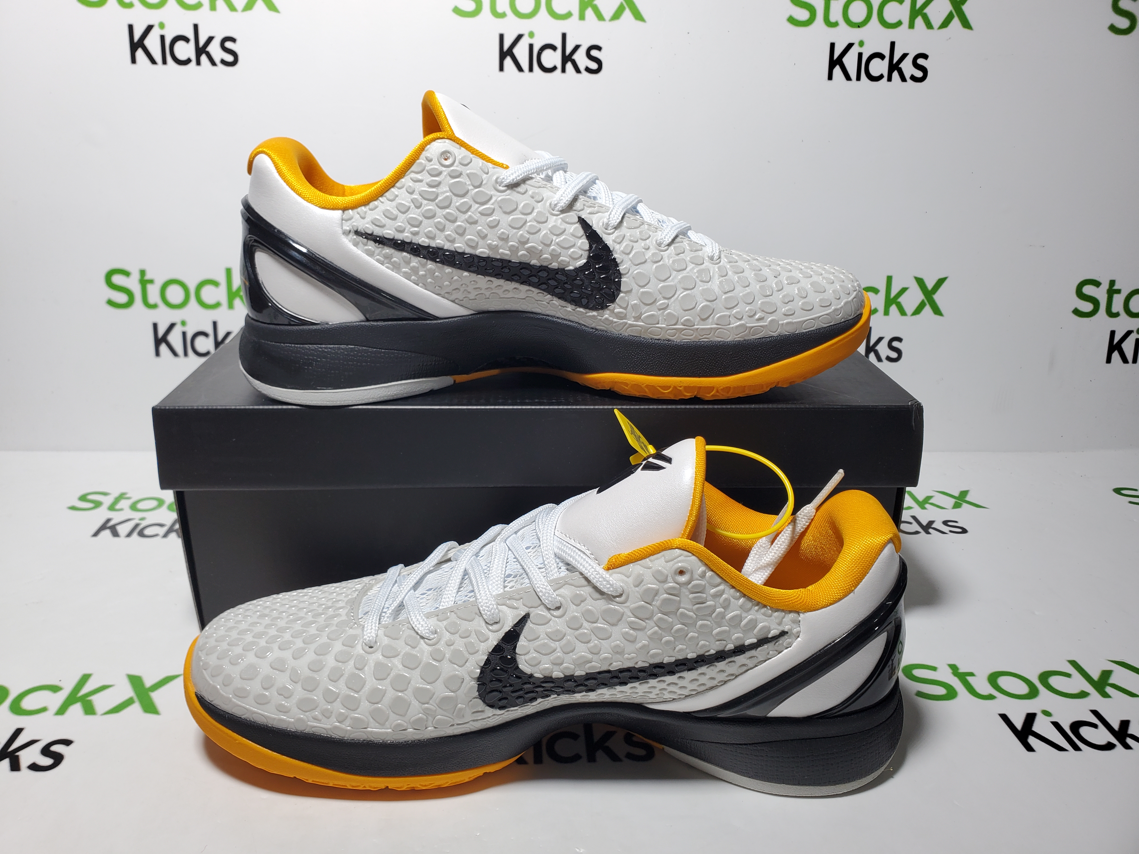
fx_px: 856
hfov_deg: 67.3
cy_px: 427
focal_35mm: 26
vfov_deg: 53.1
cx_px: 570
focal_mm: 4.3
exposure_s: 1/181
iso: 50
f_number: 2.4
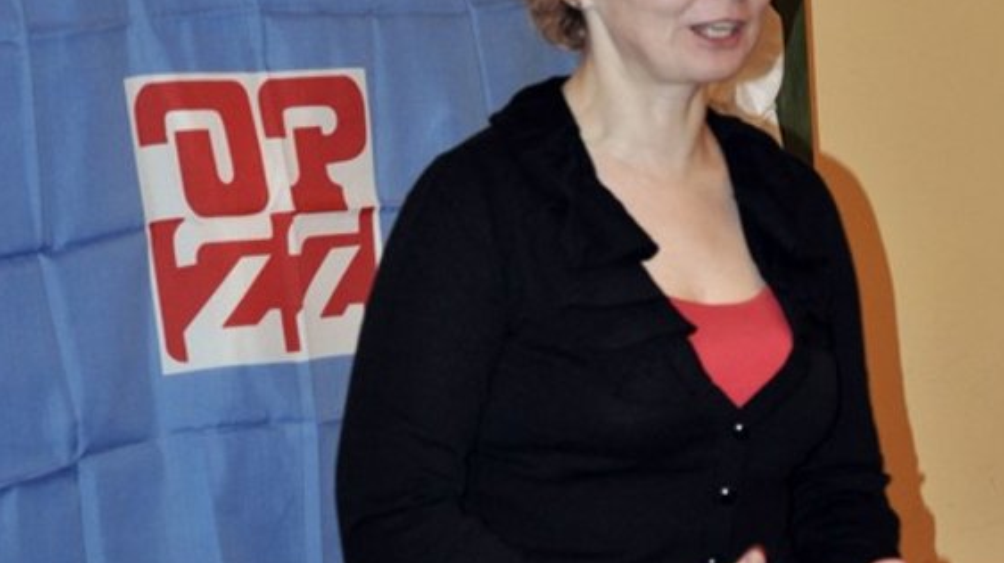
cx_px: 489
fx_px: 3778
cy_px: 370
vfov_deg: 8.5
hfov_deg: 15.1
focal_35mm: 142
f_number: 5
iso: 800
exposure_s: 1/60
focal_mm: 52
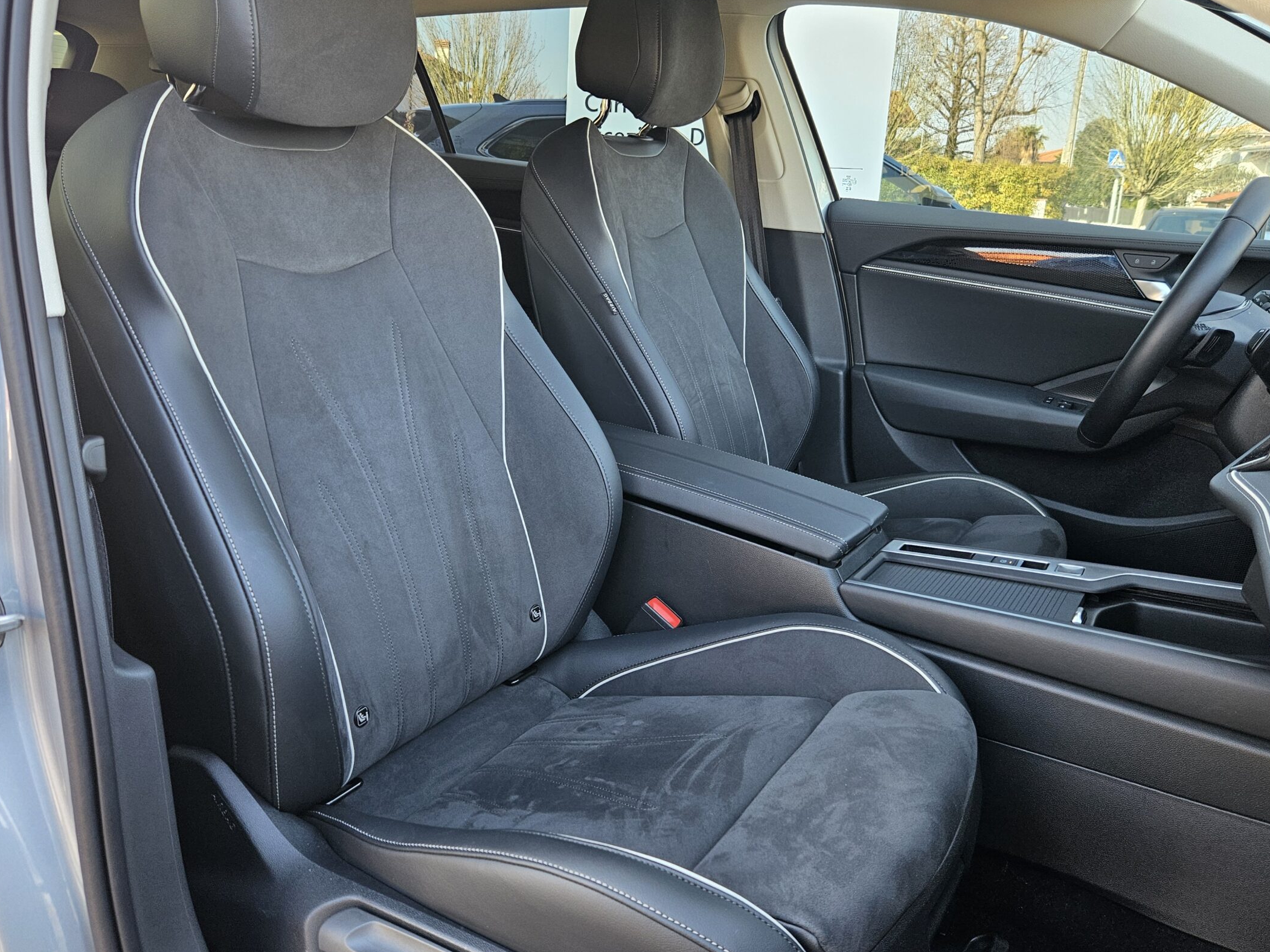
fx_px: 1027
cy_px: 419
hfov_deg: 63.4
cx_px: 602
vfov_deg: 49.6
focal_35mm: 28
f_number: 1.8
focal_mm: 5.4
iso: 80
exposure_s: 1/100
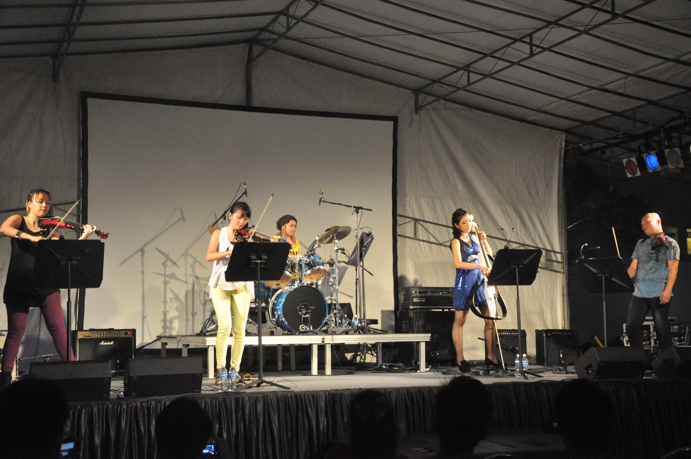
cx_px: 346
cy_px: 230
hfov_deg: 38.9
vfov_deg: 26.4
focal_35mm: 51
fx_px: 978
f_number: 4.2
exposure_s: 1/100
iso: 3200
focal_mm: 34
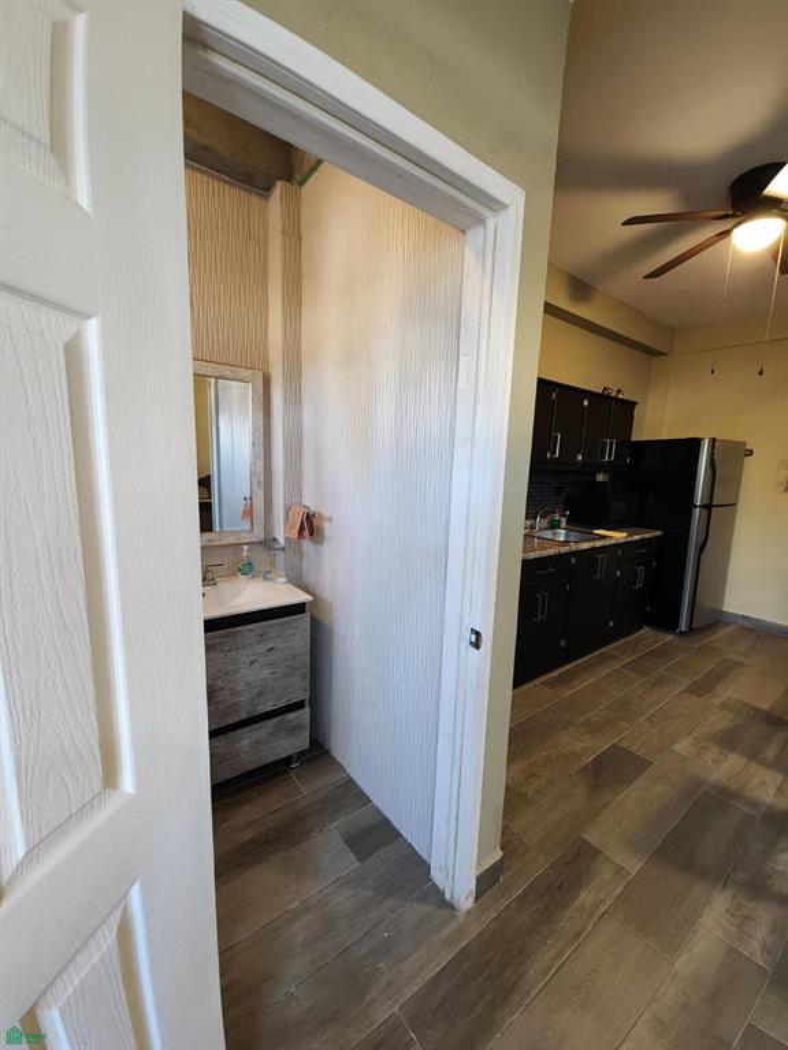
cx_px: 394
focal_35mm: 13
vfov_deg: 106.2
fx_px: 395
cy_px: 525
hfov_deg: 89.9
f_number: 2.2
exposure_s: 1/30
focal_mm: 2.2
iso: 400
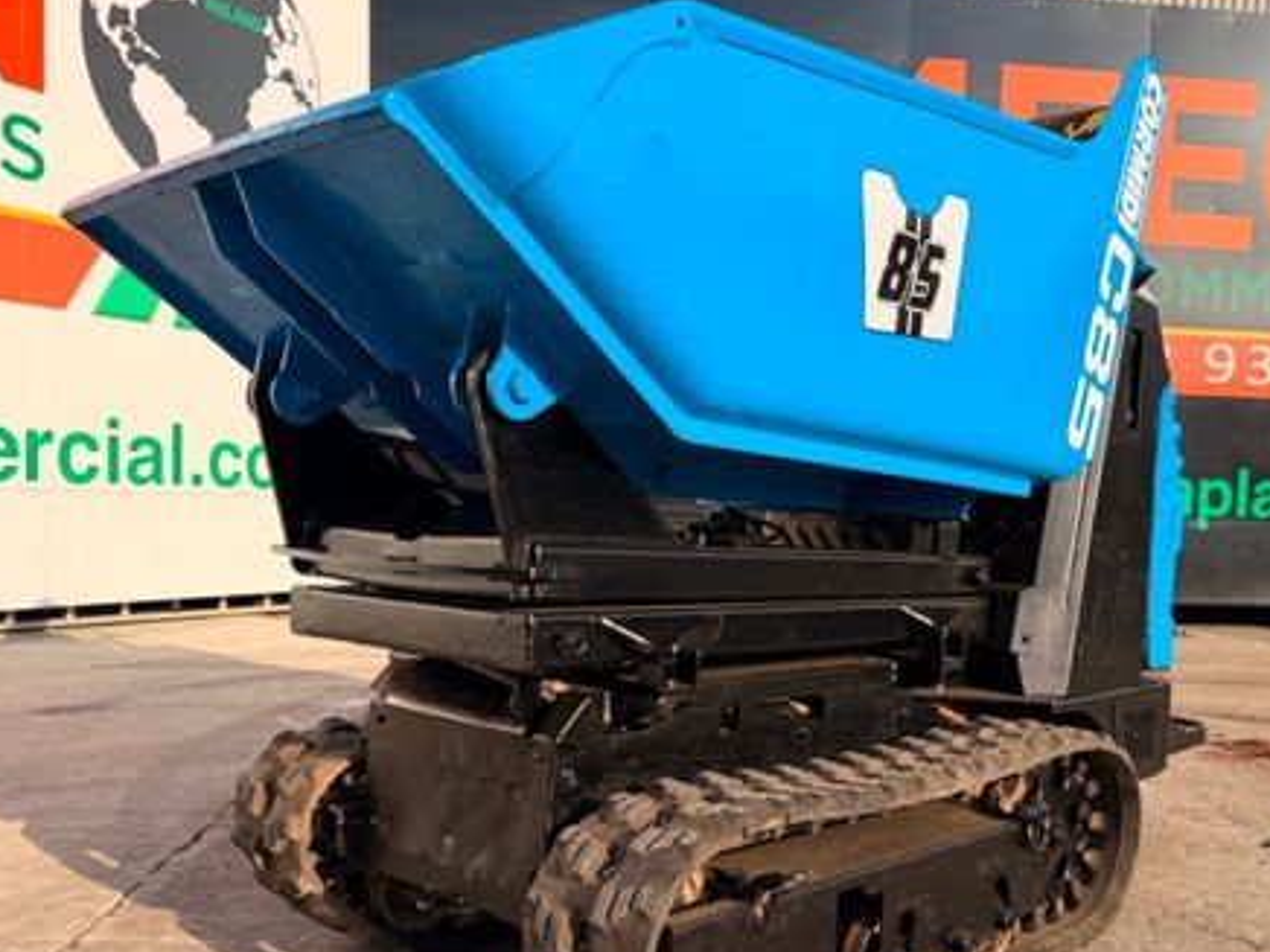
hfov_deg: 55.2
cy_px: 571
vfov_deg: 42.7
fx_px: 1211
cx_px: 708
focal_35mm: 33
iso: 80
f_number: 1.78
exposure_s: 1/2907
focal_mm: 6.76
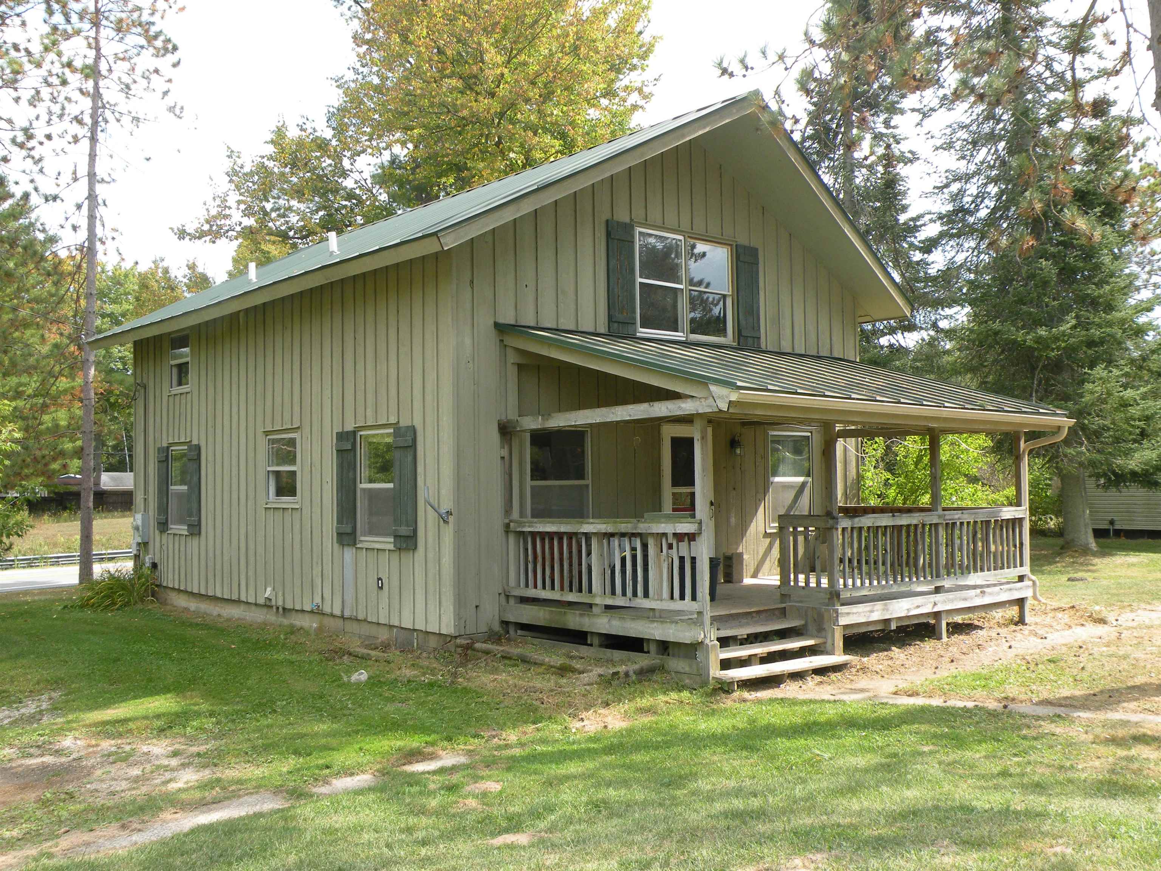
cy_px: 436
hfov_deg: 55.4
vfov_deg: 42.9
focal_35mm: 33
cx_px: 580
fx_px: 1107
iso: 64
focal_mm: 5.8
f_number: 5.6
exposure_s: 1/140
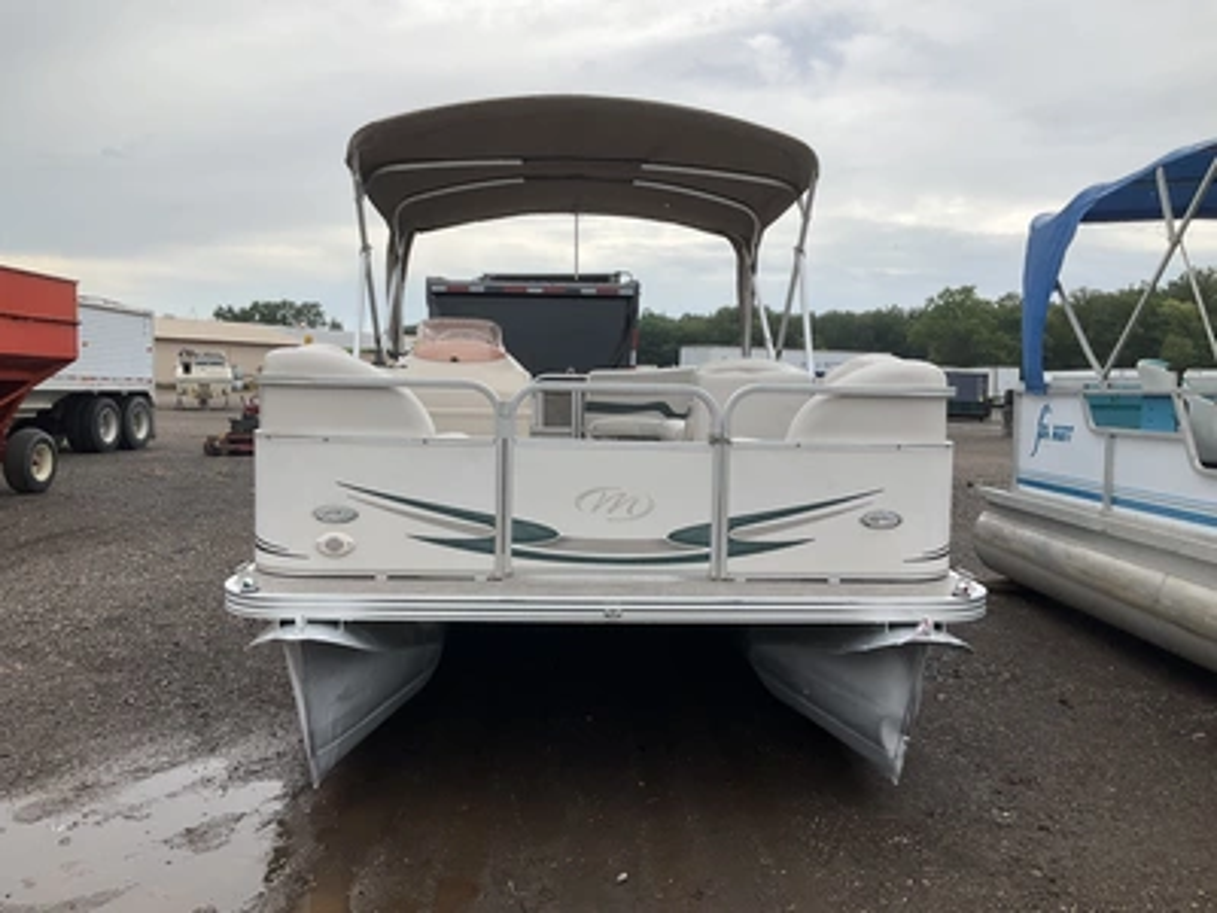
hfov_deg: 61.7
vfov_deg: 48.2
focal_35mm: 29
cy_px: 456
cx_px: 608
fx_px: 1020
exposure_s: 1/1168
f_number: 1.8
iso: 25
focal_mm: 3
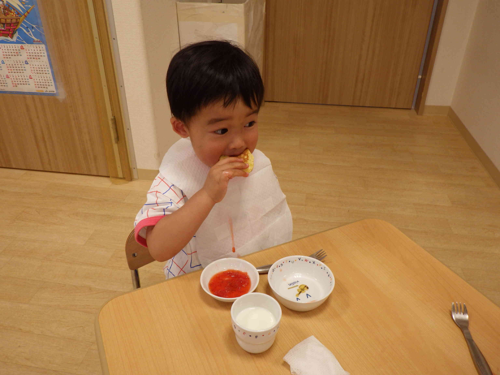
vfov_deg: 49.7
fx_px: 404
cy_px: 188
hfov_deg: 63.4
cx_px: 250
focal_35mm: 28
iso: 125
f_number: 3.5
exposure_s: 1/60
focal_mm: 5
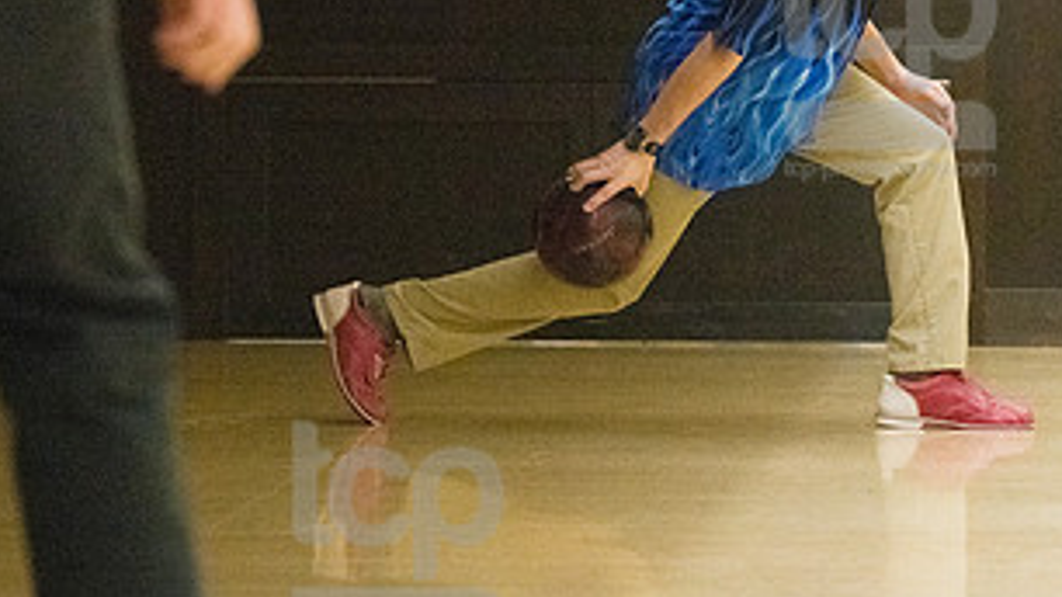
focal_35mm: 242
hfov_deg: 8.9
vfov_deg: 5.0
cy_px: 57
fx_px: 6814
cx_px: 892
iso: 10000
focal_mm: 122
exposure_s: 1/1000
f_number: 4.5
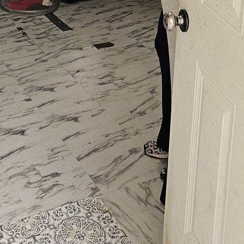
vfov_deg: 22.8
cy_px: -76
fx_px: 534
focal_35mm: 67
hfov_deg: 25.2
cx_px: 44
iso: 100
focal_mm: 5.4
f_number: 1.8
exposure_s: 1/40
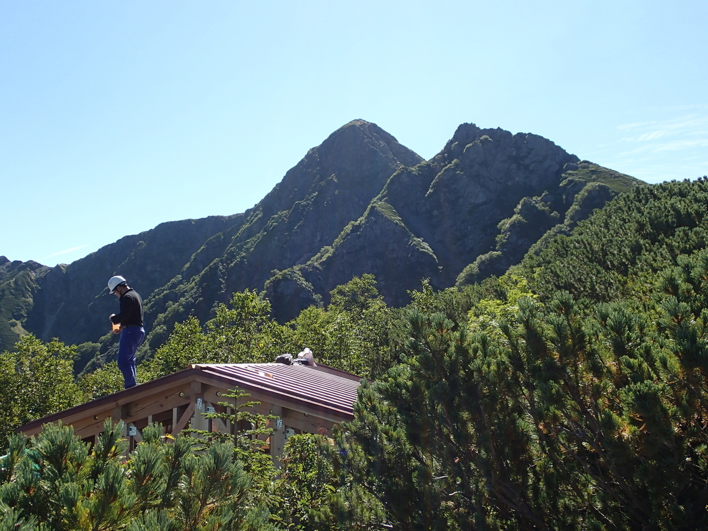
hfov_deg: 52.6
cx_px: 354
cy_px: 266
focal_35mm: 35
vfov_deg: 40.7
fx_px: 716
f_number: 3.5
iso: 100
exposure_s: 1/640
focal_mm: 6.42
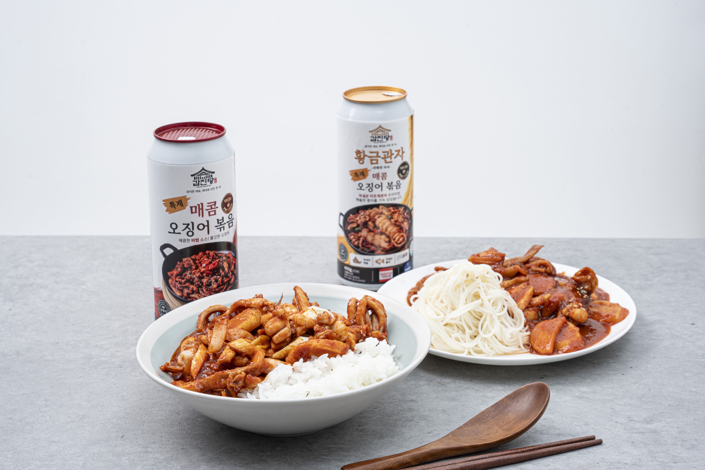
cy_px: 235
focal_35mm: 70
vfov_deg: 19.5
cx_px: 352
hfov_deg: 28.8
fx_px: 1371
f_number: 14
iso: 100
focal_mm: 70
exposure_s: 1/100
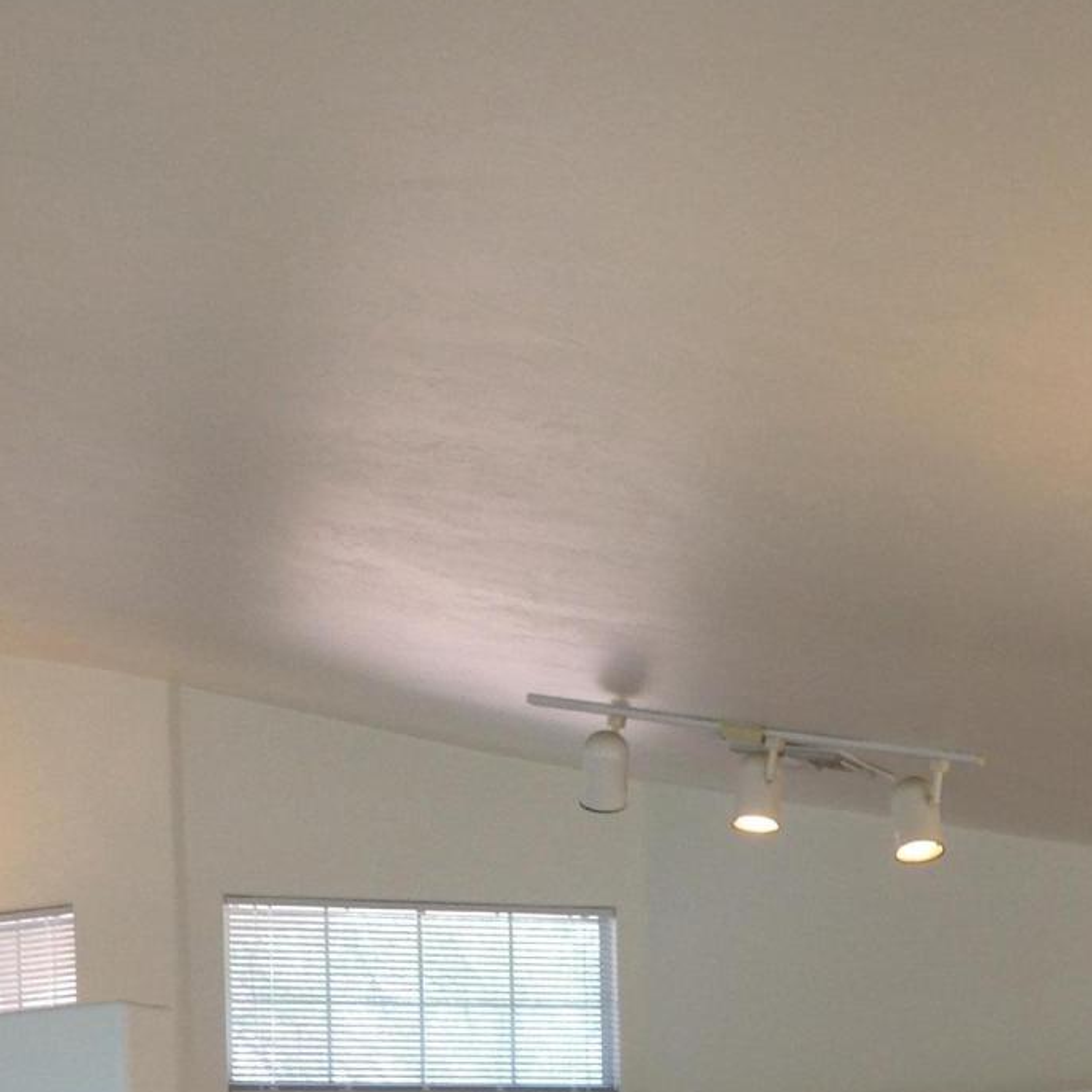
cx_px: 748
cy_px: 1294
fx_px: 3034
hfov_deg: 20.3
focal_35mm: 85
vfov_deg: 19.3
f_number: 2.4
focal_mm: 4.12
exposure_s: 1/60
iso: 64
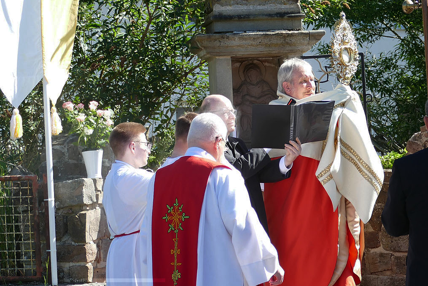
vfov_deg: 7.9
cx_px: 354
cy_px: 116
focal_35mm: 174
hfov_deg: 11.8
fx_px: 2069
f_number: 3.8
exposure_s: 1/400
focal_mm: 33.5
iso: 125
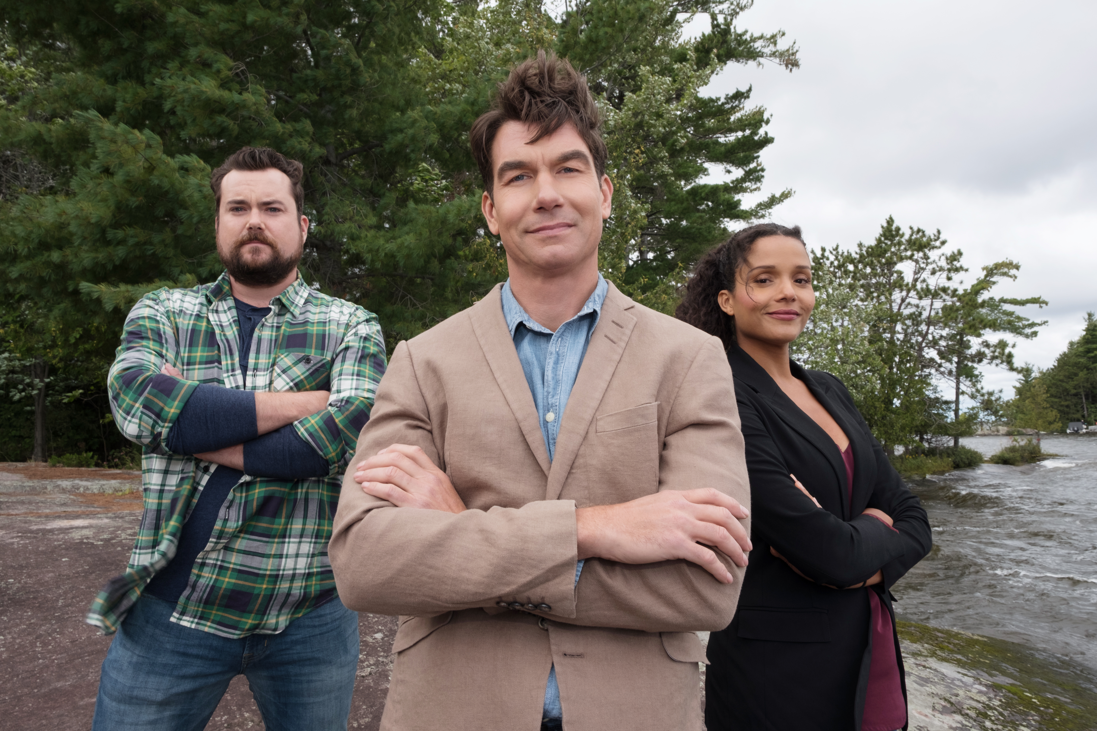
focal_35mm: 24
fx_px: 731
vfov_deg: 53.1
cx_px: 548
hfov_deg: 73.7
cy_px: 366
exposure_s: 1/125
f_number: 11
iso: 320
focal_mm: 16
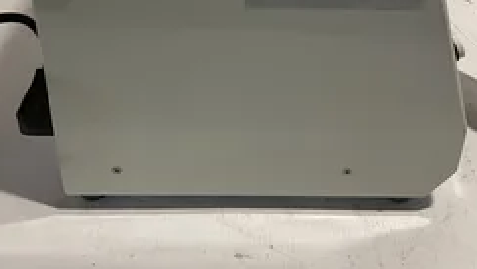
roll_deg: -3.3
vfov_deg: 23.9
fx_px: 595
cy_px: -24
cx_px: 253
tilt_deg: -28.0
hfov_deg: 43.7
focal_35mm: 47
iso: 250
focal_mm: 4.2
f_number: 1.6
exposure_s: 1/60
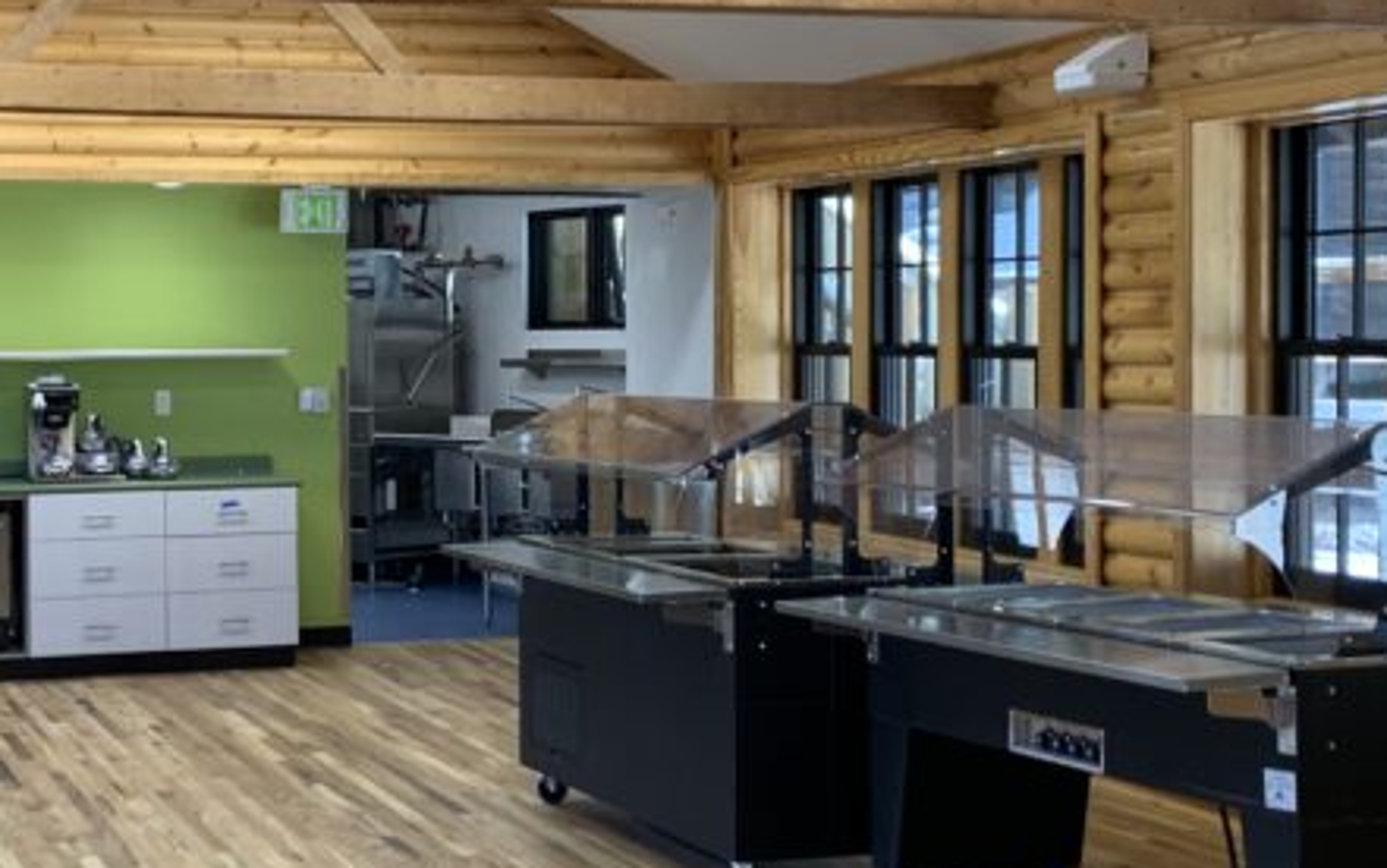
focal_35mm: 64
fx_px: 2420
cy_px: 434
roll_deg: +0.6
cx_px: 399
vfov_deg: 20.3
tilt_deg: -1.5
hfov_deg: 31.6
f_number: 1.8
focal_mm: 4.25
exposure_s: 1/60
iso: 50
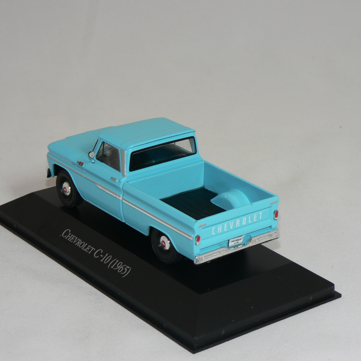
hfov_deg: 16.6
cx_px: 179
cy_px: 180
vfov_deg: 16.6
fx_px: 1239
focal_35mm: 105
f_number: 3.2
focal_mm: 14.9
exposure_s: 1/60
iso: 80
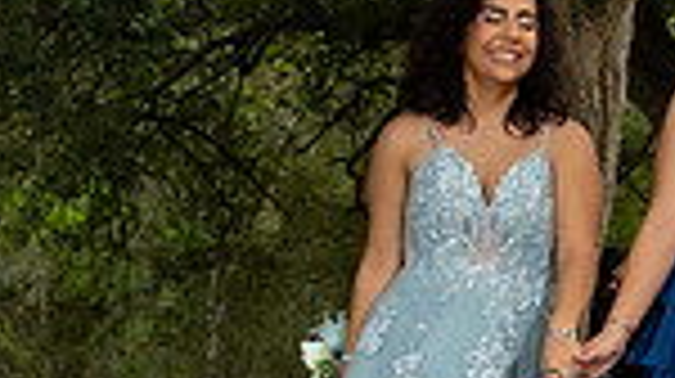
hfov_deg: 9.7
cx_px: 1246
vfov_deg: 5.7
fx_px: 3773
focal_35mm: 211
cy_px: 155
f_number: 3.2
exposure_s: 1/200
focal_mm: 35
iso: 250
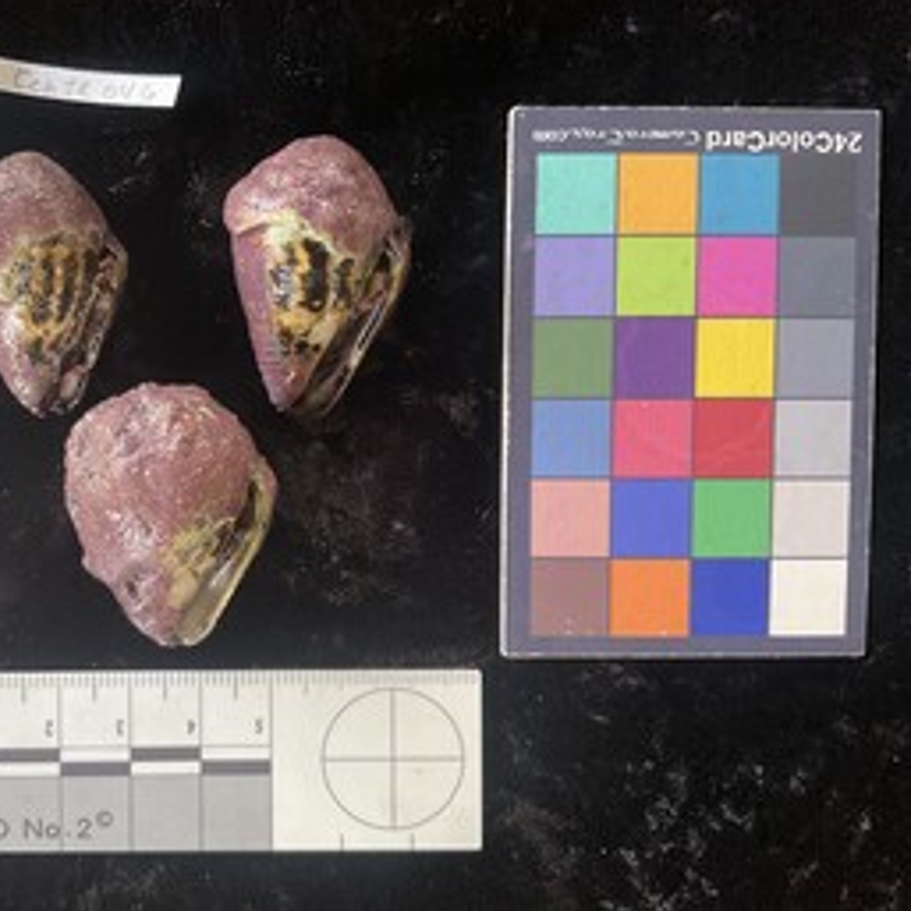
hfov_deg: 46.4
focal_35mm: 35
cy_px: 448
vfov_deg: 47.2
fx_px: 1042
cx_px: 294
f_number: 1.8
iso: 80
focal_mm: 3
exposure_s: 1/60
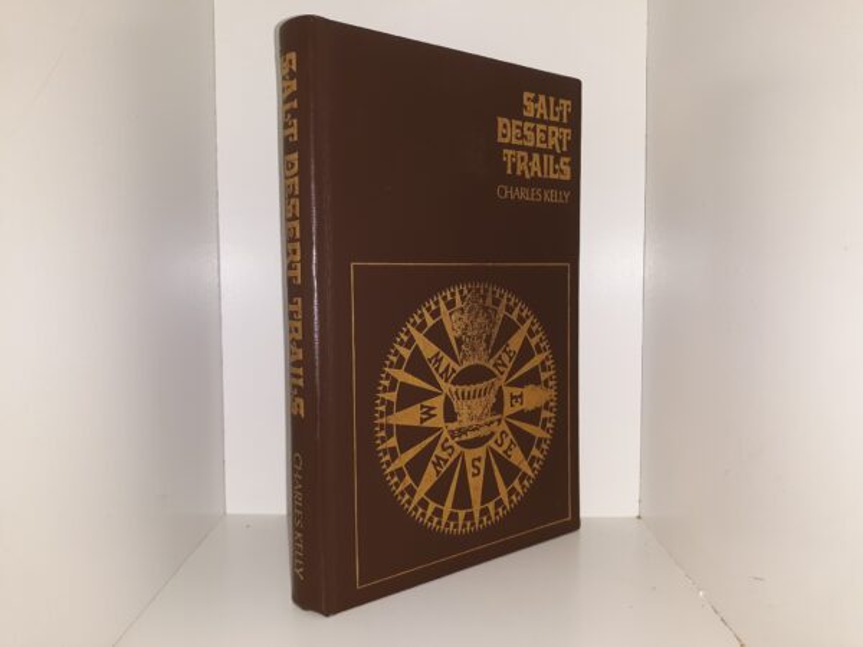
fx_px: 698
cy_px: 324
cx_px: 432
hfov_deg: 63.4
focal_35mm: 28
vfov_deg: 49.7
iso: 50
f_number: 1.7
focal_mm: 3.7
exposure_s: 1/120
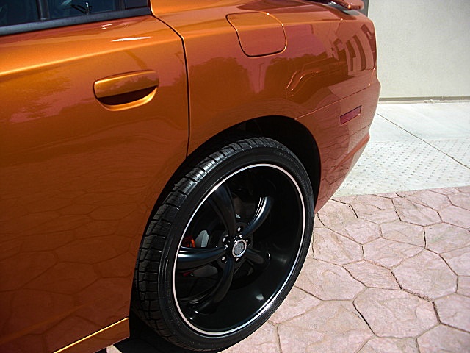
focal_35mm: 36
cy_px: 176
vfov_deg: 39.7
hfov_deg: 51.4
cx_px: 235
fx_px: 489
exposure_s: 1/800
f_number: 2.8
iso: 50
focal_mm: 6.3
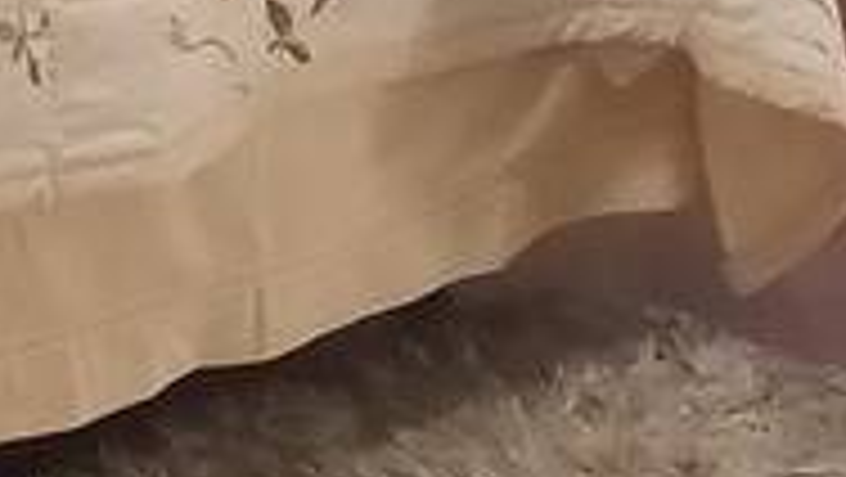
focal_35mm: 167
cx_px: -657
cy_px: -1098
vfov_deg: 6.5
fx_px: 3748
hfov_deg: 11.9
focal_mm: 3.54
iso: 668
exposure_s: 1/24
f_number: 2
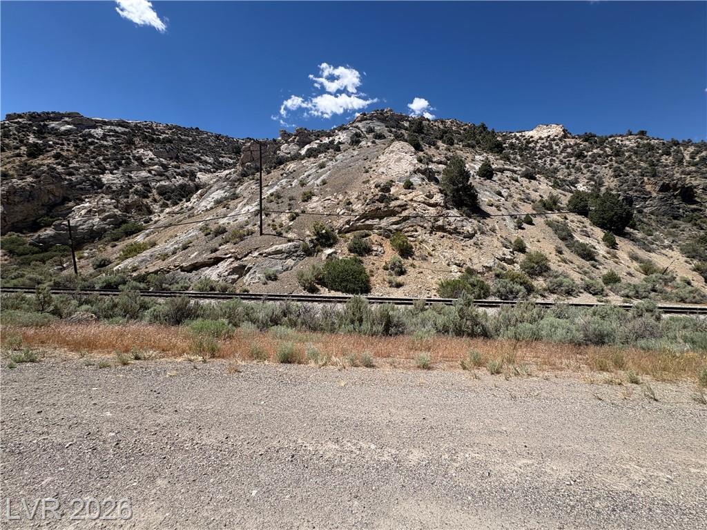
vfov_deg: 85.7
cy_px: 265
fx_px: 286
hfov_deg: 102.1
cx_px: 354
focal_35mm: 14
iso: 50
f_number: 2.2
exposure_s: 1/2083
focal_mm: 2.22
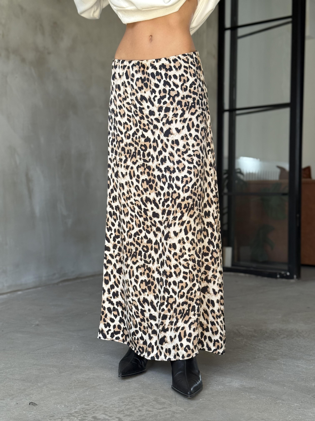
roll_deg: -0.5
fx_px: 582
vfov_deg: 39.7
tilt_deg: -1.7
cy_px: 210
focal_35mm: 48
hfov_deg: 30.3
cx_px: 158
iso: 100
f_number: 1.78
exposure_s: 1/96
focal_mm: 6.76
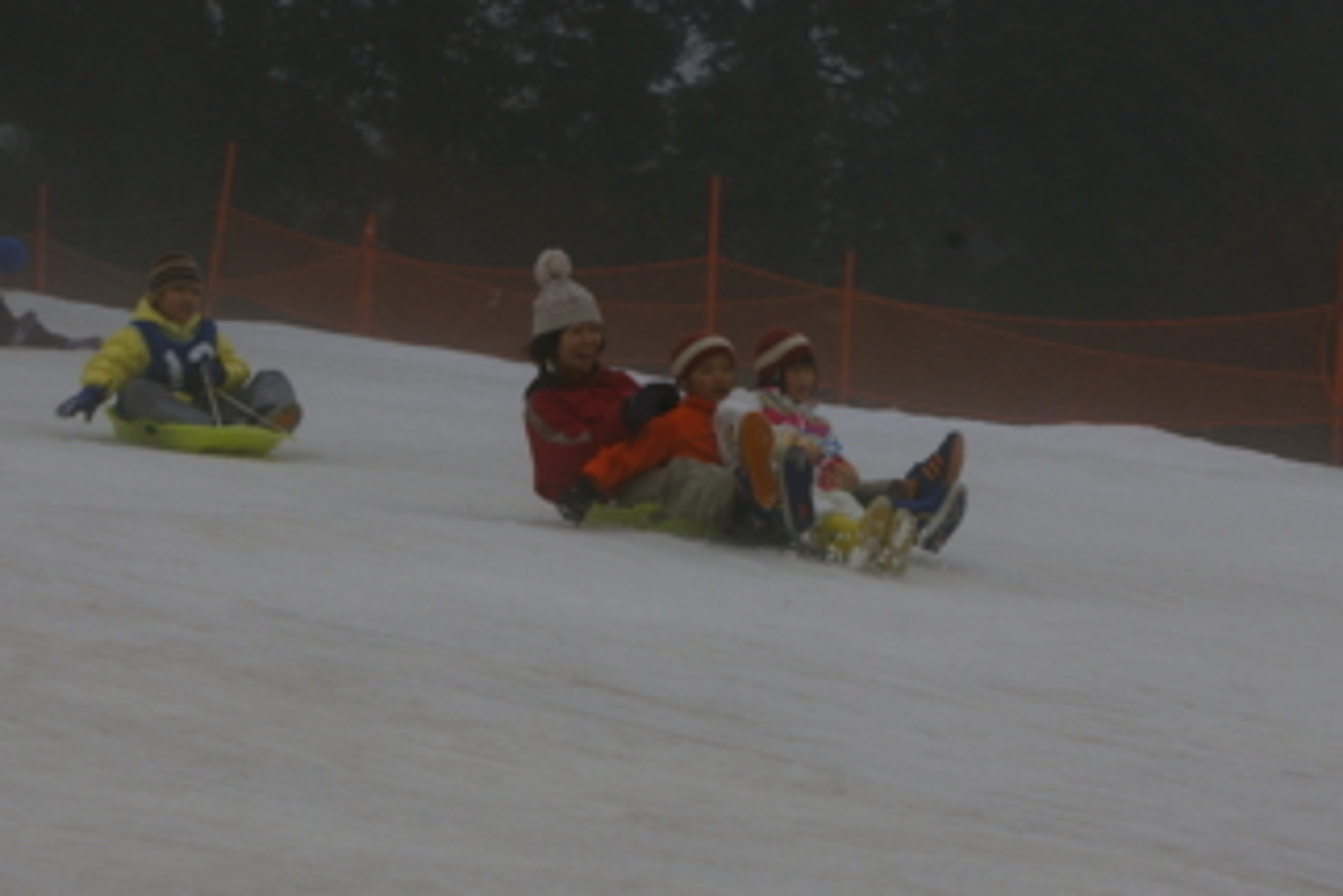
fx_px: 3830
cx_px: 742
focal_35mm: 103
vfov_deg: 13.4
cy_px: 440
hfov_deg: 19.9
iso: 200
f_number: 9.5
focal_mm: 55
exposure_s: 1/350
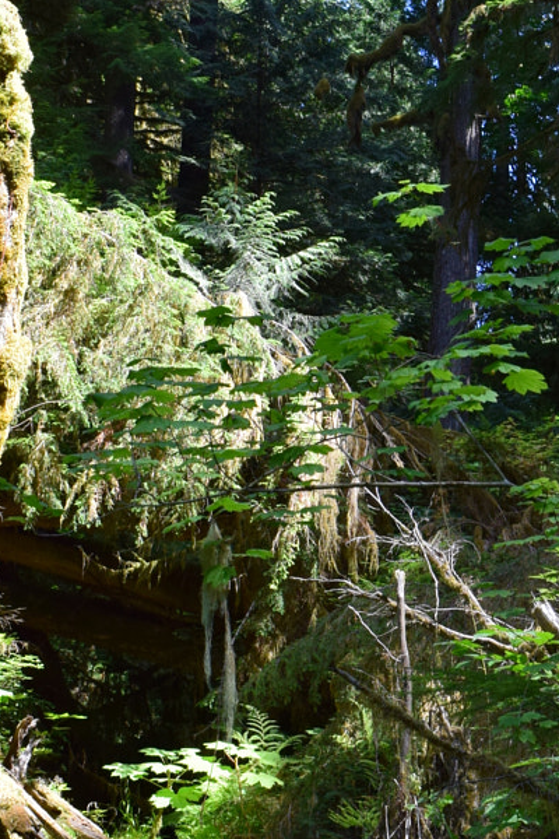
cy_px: 316
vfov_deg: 21.2
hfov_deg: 14.2
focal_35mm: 96
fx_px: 2236
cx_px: 358
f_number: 9
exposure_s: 1/160
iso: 400
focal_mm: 24
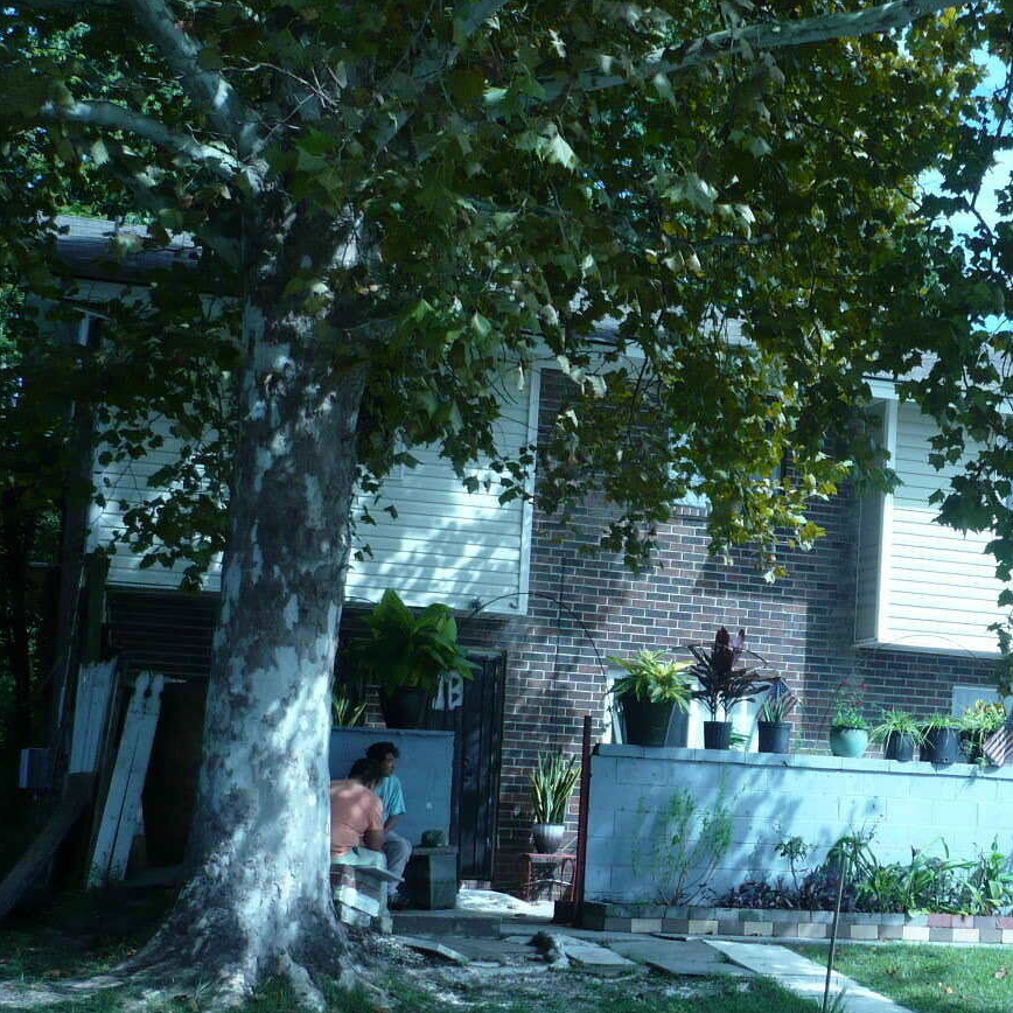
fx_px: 1887
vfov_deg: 29.9
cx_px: 837
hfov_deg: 29.2
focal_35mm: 57
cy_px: 628
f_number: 2.8
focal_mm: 5.8
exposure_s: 1/640
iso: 100
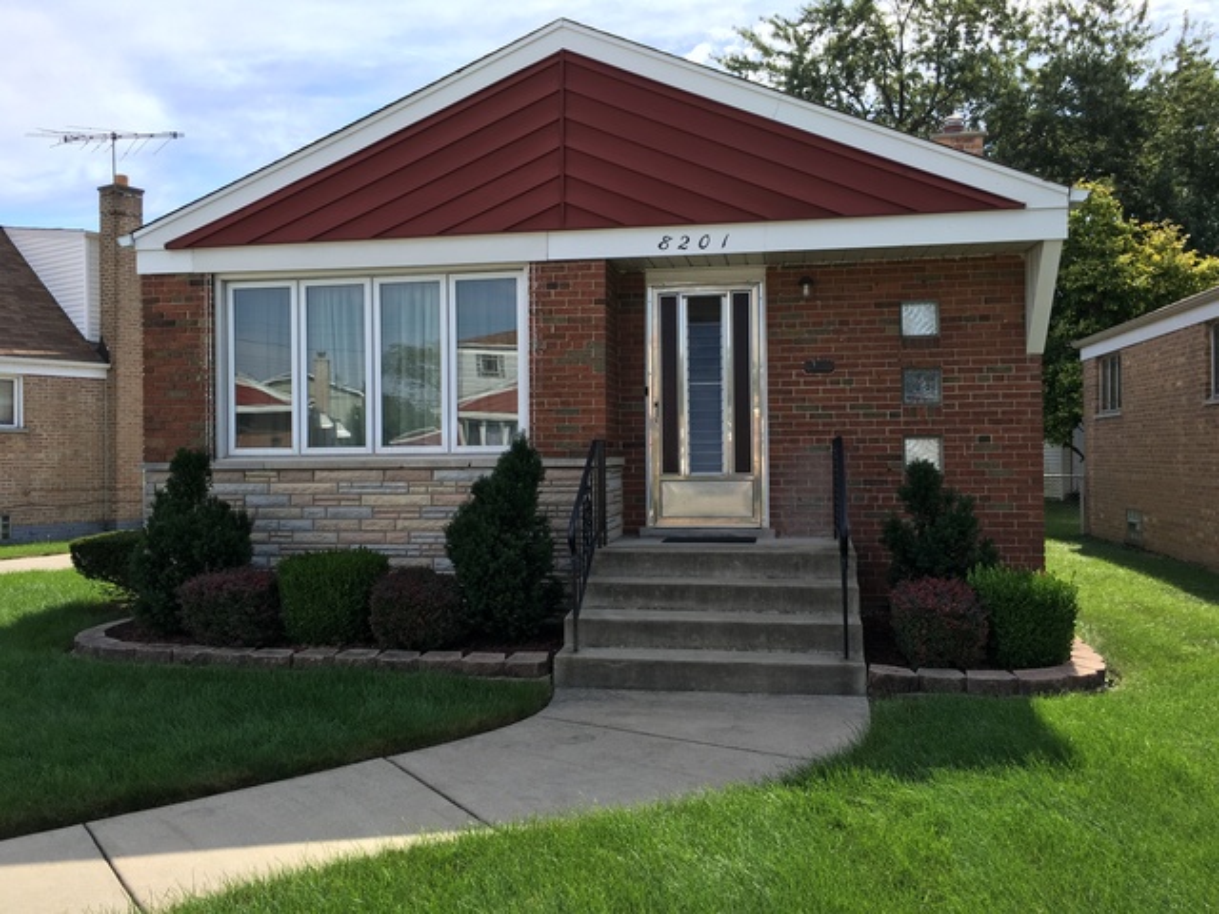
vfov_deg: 48.2
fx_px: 1021
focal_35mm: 29
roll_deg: -0.3
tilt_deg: +1.7
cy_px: 457
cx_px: 610
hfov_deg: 61.7
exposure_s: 1/818
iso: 25
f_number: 2.2
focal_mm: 4.15
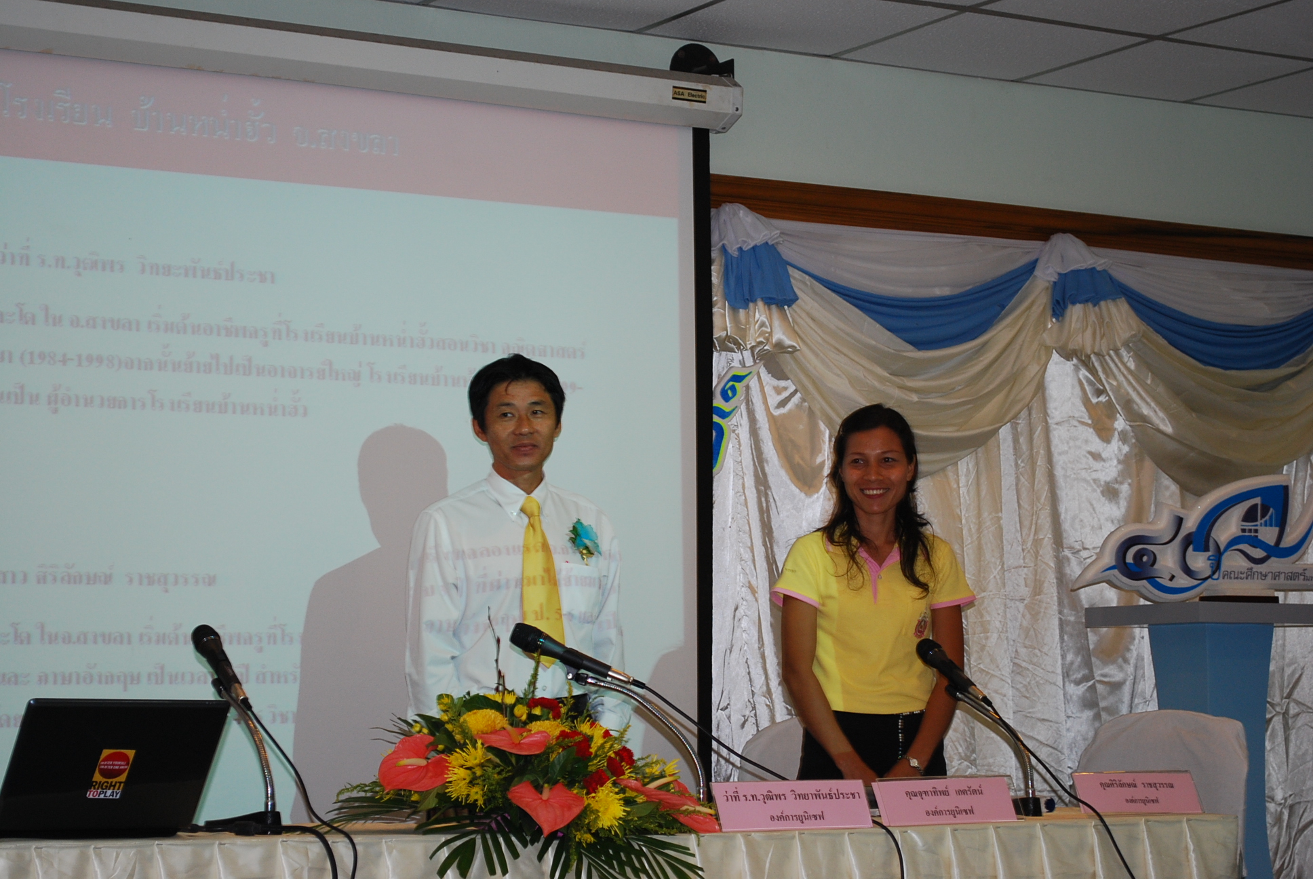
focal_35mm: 82
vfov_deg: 16.6
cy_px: 440
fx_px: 3013
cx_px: 656
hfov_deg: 24.6
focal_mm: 55
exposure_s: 1/30
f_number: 5.6
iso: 400
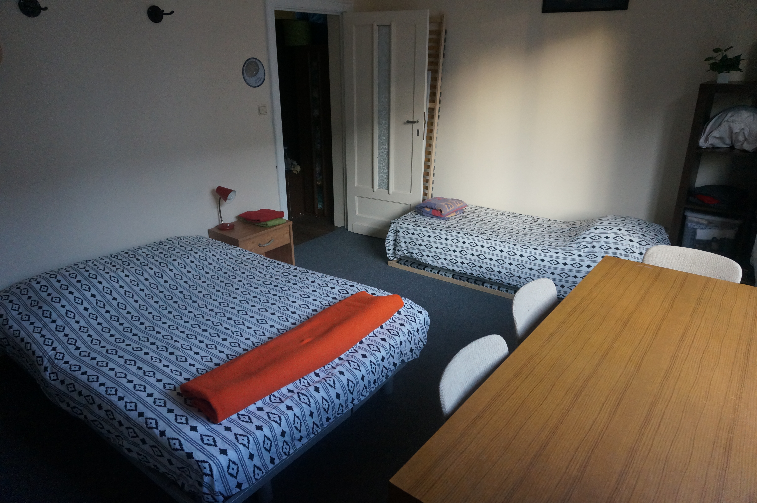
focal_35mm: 24
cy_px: 252
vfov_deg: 53.0
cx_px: 378
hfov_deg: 73.8
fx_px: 504
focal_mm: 16
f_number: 4
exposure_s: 1/160
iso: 1600
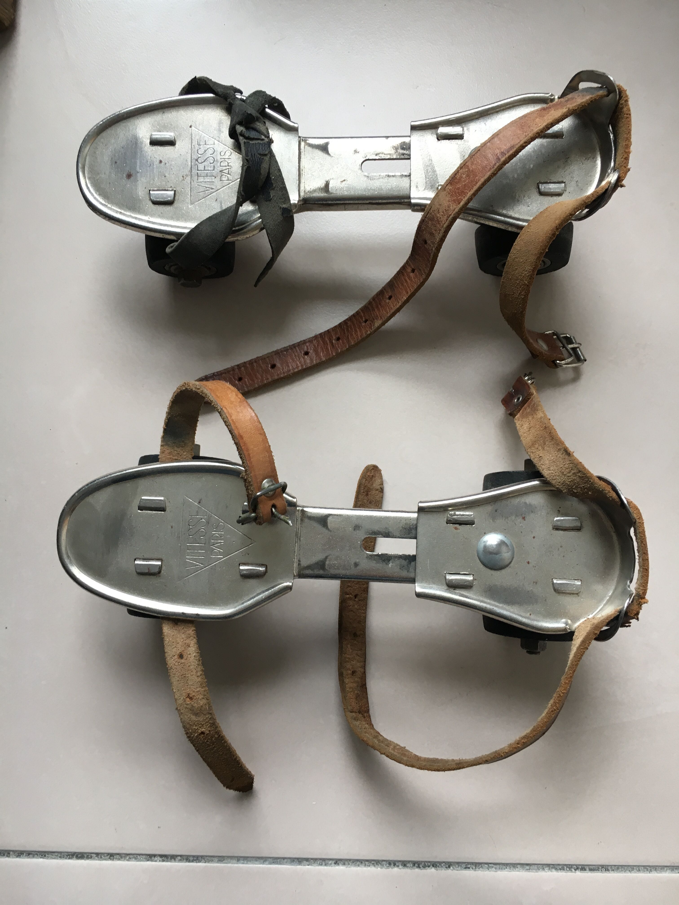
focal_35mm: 29
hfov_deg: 48.2
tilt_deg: -81.2
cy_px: 452
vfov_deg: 61.7
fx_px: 758
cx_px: 340
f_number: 2.2
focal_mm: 4.15
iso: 25
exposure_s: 1/33
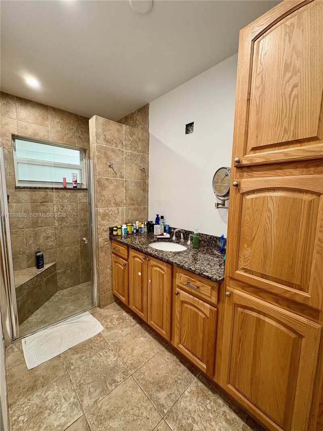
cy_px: 216
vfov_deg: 102.1
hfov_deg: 85.7
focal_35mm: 14
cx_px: 162
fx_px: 174
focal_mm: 2.22
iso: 200
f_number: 2.2
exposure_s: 1/60
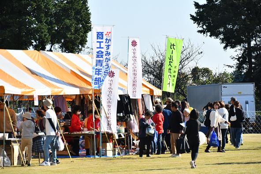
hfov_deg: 9.5
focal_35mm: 217
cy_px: 87
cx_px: 130
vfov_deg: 6.3
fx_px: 1574
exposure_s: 1/3200
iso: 800
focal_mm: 145
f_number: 7.1
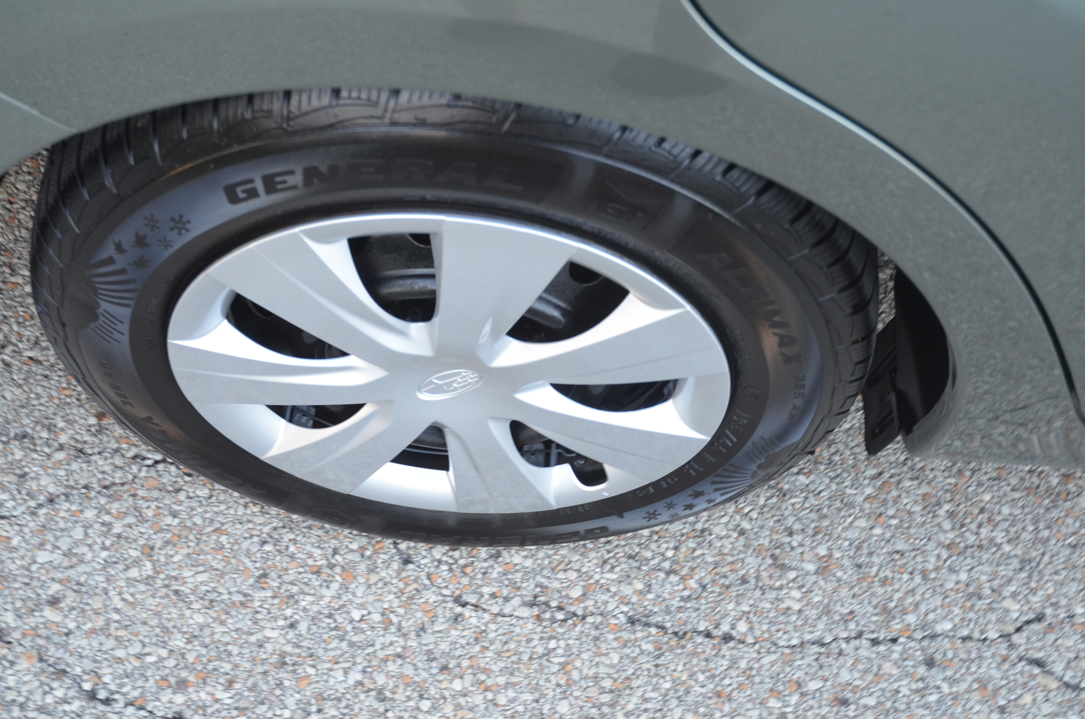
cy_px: 360
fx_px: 1534
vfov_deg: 26.4
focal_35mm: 51
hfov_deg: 39.0
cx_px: 542
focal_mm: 34
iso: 640
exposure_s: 1/60
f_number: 4
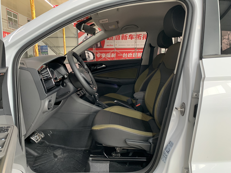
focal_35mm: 26
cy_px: 86
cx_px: 116
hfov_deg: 67.3
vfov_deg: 53.1
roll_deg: +0.2
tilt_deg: -9.3
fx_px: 174
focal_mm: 4.25
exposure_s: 1/60
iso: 200
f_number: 1.8
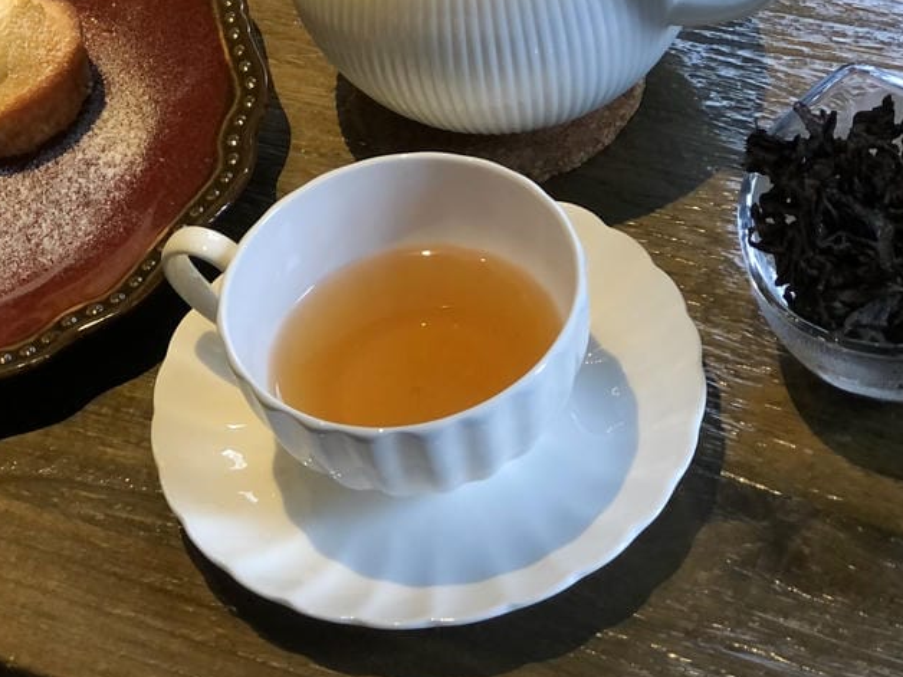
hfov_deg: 18.0
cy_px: 114
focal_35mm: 109
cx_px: 270
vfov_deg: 13.5
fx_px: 2843
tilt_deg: -46.1
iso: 160
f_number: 2.8
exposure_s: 1/30
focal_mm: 6.6
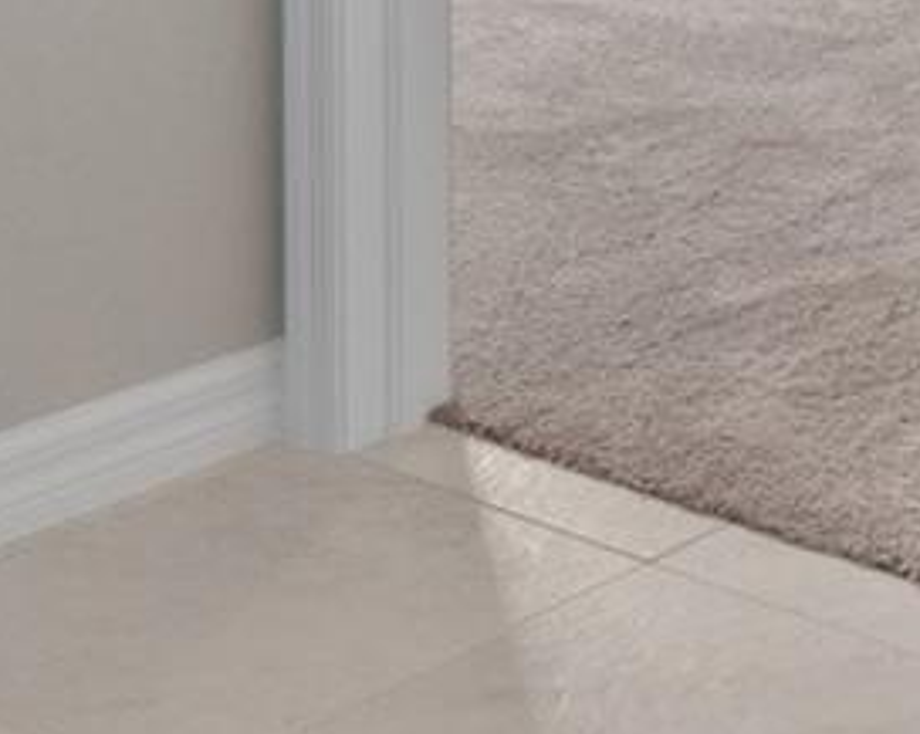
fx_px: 2931
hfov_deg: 16.3
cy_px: -805
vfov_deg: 12.3
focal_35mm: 108
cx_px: 1390
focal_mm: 13
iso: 320
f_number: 8
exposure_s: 1/2.5
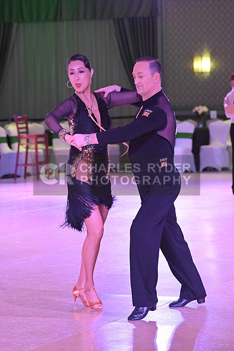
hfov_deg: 9.5
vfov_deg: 14.2
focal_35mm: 145
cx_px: 117
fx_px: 1413
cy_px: 176
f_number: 6.3
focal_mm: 145
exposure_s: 1/400
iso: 8000
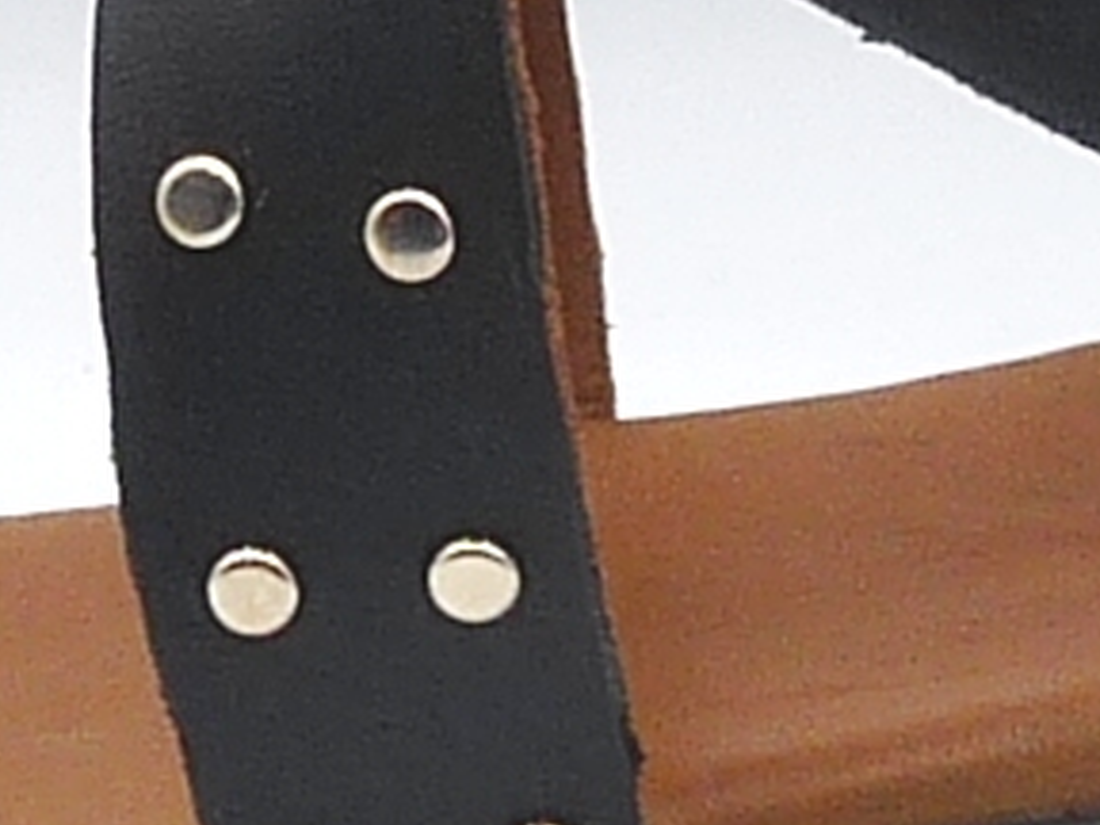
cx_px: 485
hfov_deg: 7.0
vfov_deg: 5.3
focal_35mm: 283
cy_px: 378
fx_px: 8993
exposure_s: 1/200
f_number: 4
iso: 100
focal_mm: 5.1
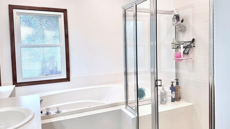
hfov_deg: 69.9
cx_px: 114
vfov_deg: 42.7
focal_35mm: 27
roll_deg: +1.3
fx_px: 165
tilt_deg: -2.0
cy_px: 54
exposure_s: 1/204
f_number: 1.78
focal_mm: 6.76
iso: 125
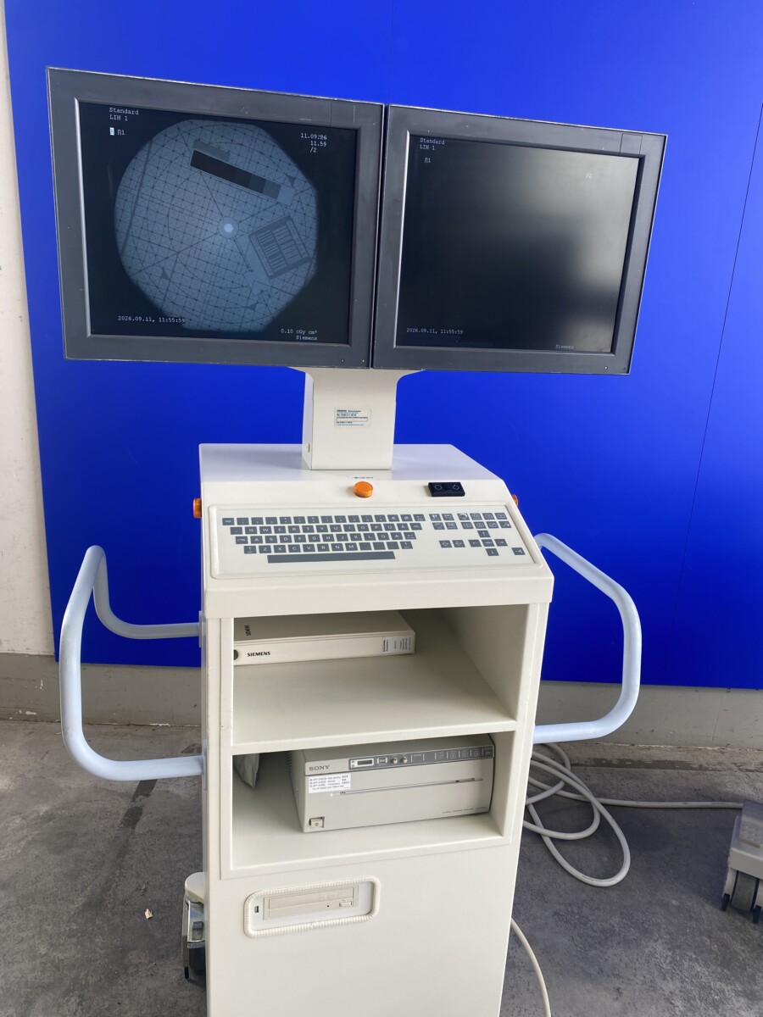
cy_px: 508
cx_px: 382
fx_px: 764
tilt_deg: -16.9
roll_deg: -3.0
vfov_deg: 67.3
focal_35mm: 26
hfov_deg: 53.1
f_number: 1.8
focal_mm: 4.25
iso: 32
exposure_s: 1/134
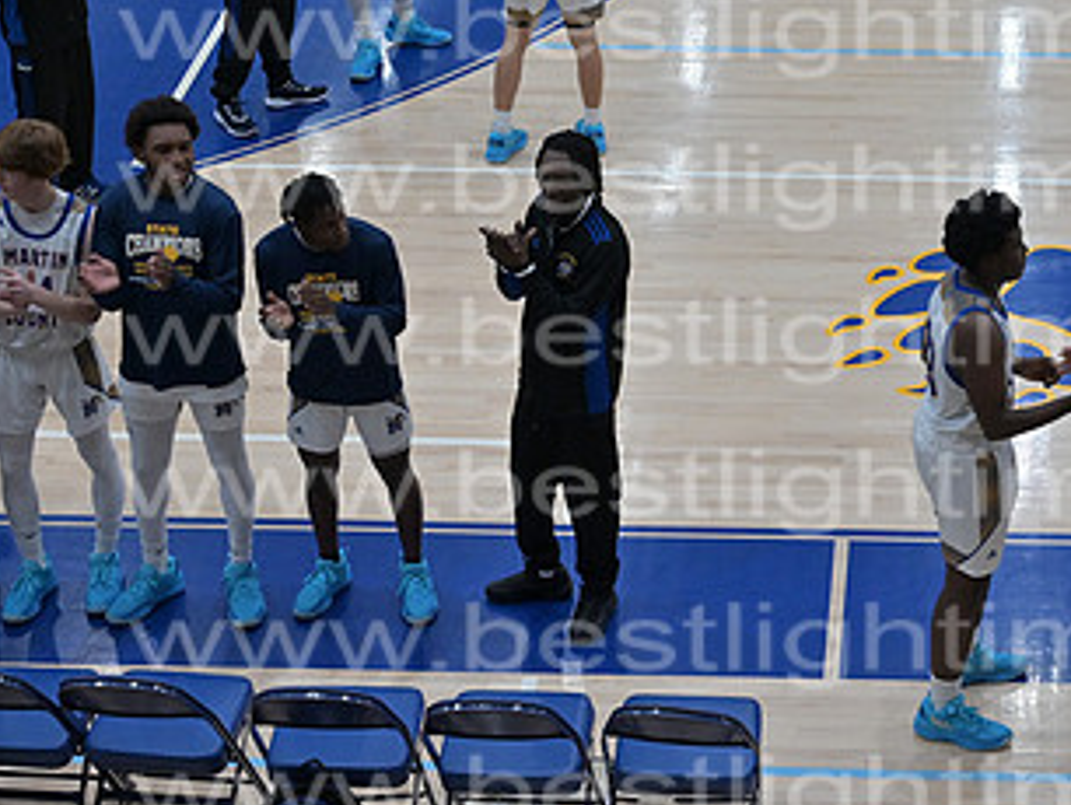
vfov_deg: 16.3
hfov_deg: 21.1
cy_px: 416
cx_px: 920
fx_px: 2818
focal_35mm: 91
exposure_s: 1/400
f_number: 4
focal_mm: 50
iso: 2500
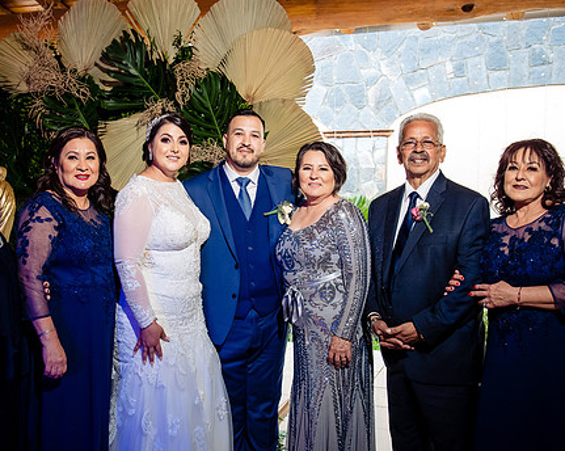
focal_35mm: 43
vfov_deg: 34.8
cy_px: 205
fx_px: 718
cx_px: 239
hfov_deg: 42.8
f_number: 7.1
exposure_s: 1/100
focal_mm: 34
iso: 2000
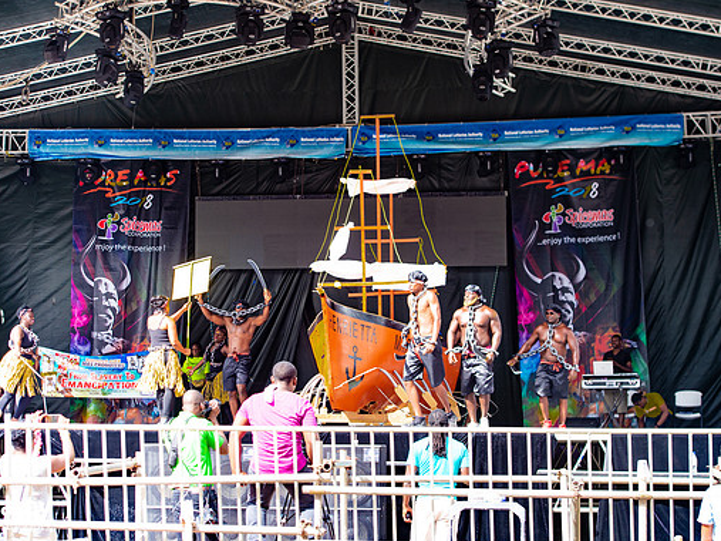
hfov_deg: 25.3
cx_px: 337
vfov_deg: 19.1
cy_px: 273
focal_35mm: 77
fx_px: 1603
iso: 160
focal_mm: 70
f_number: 5.6
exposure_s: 1/200
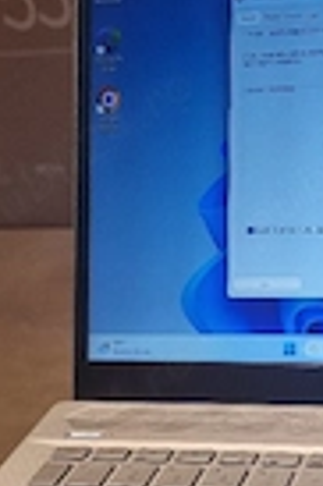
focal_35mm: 70
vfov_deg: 27.4
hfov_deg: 18.1
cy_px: 475
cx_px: 426
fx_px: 944
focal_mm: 6.4
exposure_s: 1/59.2
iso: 125
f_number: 1.8
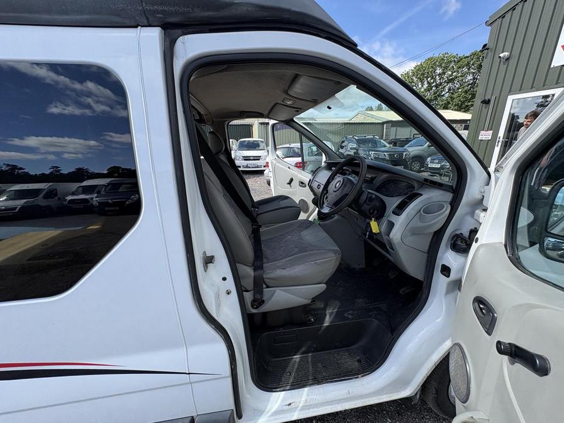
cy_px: 212
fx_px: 228
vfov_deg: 85.7
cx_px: 282
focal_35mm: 14
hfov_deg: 102.1
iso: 50
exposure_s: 1/600
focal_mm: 2.22
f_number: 2.2
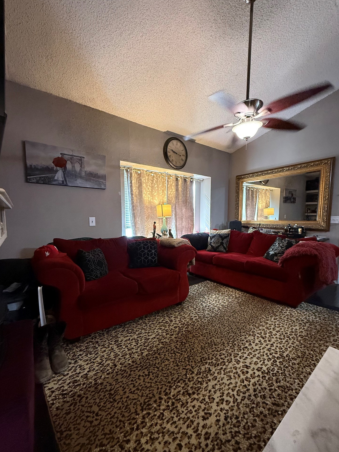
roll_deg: -0.3
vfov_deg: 98.0
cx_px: 165
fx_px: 196
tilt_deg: -6.4
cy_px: 240
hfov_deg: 81.8
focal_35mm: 15
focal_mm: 2.22
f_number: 2.2
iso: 640
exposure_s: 1/60
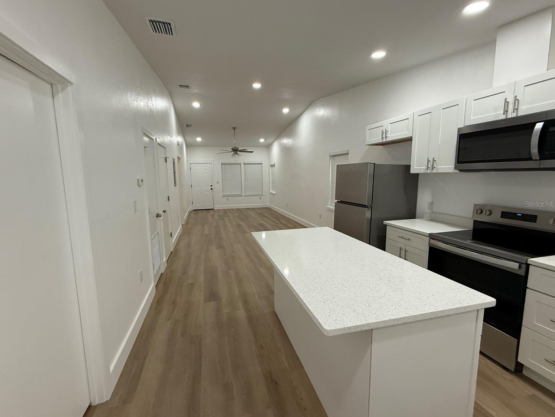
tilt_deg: -7.1
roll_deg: +1.6
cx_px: 263
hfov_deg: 98.1
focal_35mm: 15
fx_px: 241
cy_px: 204
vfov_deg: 81.7
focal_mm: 2.22
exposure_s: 1/120
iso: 250
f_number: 2.2
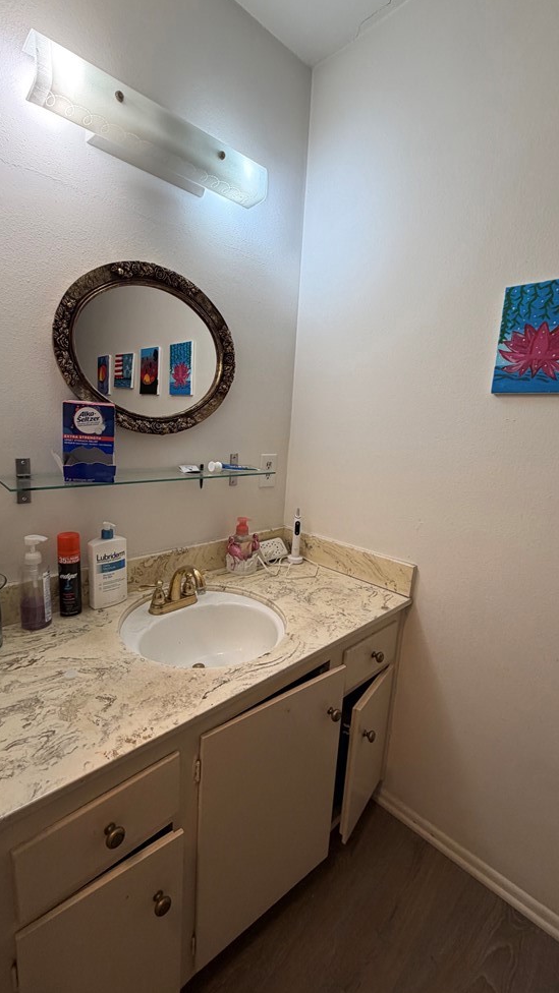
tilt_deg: -9.7
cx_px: 258
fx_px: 422
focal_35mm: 16
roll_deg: -2.8
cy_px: 499
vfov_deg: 99.4
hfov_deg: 67.0
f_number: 2.2
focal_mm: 2.22
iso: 125
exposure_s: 1/120
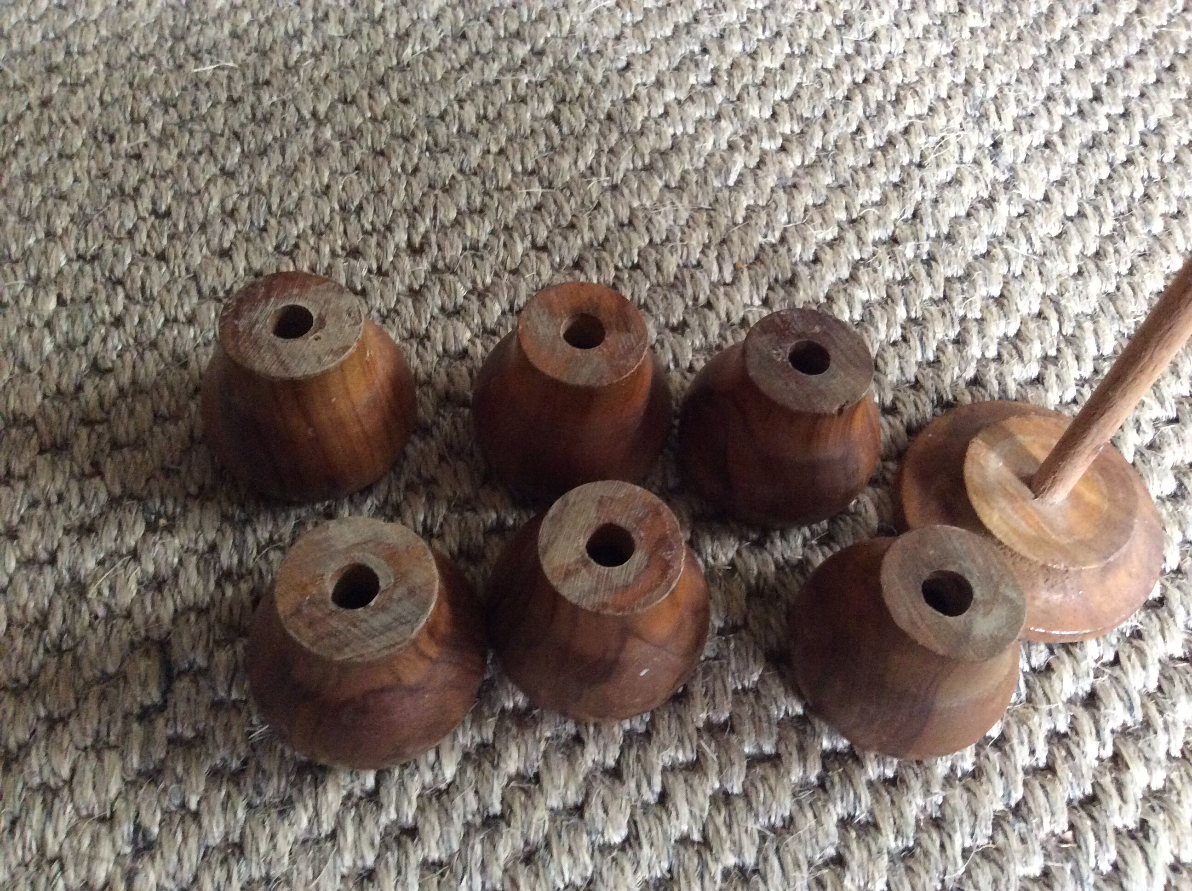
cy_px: 446
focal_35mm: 32
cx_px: 596
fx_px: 1100
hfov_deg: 56.9
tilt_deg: -57.3
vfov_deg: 44.1
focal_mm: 3.3
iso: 320
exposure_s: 1/20
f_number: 2.4
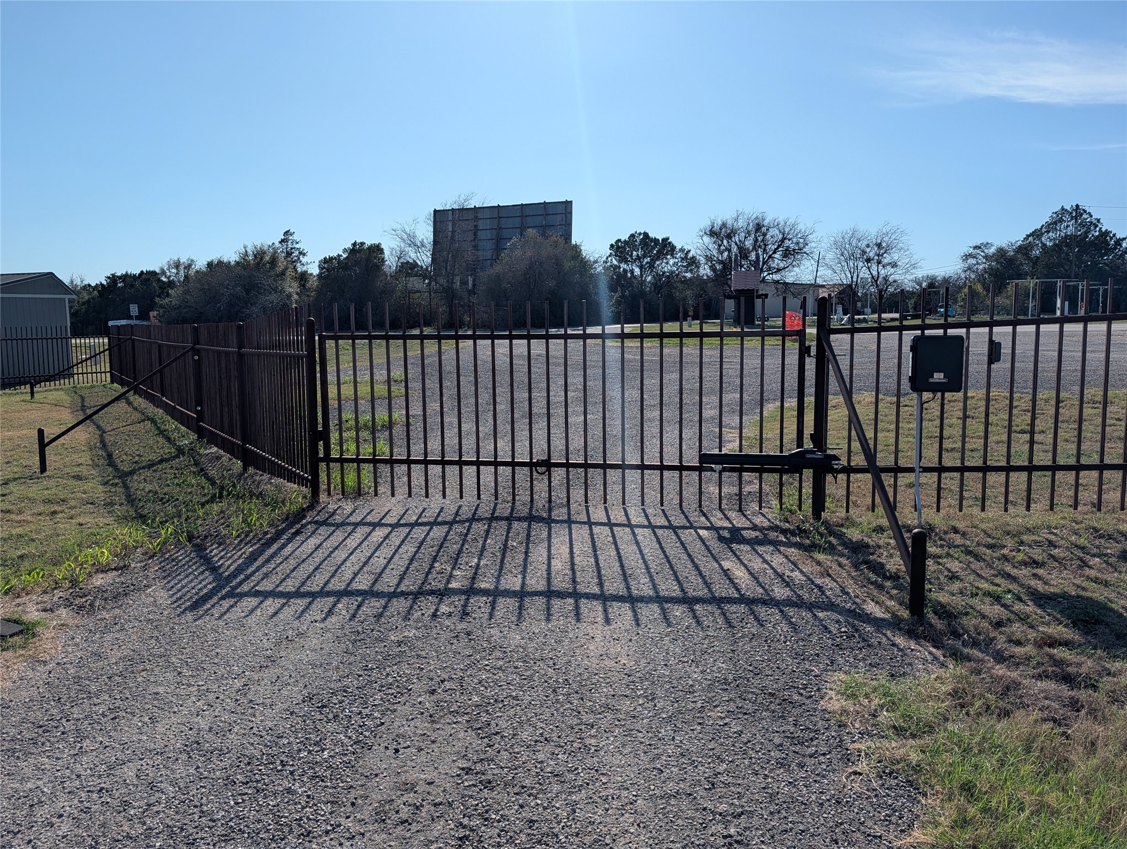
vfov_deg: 56.9
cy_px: 424
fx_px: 782
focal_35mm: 24
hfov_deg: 71.5
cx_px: 564
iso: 20
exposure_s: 1/1923
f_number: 1.68
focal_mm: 6.9
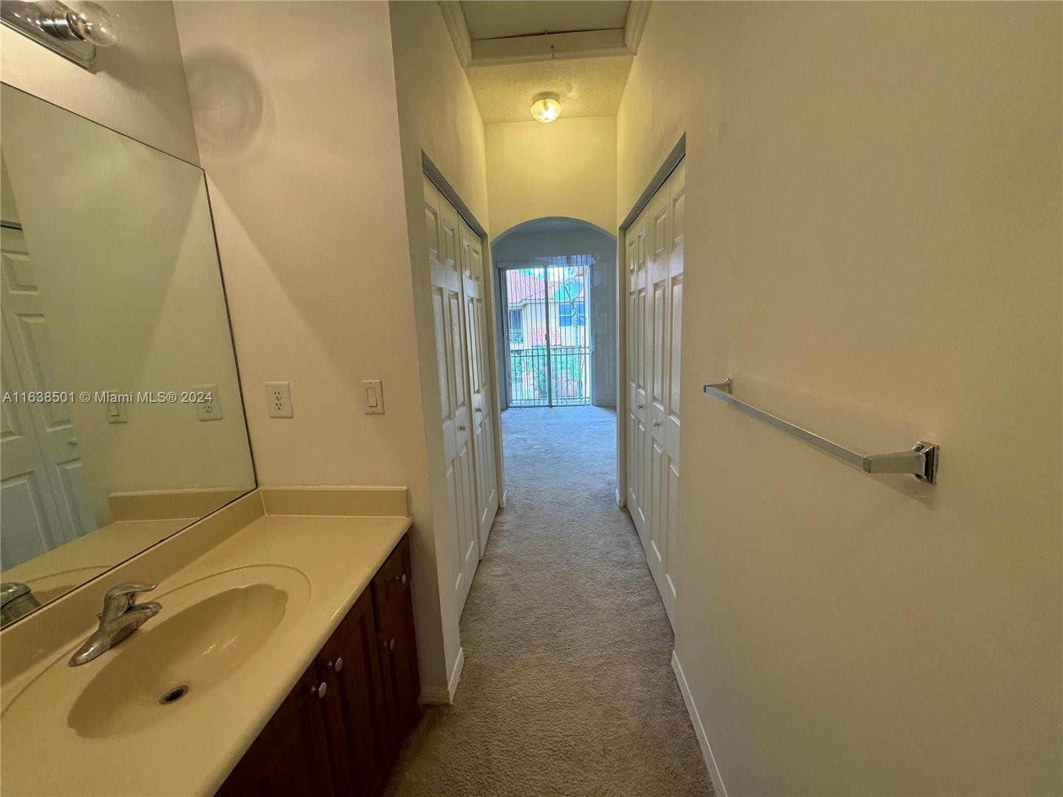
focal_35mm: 14
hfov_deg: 102.1
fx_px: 430
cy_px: 398
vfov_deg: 85.7
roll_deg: +2.8
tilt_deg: -11.1
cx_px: 532
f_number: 2.2
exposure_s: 1/120
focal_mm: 2.22
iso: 200
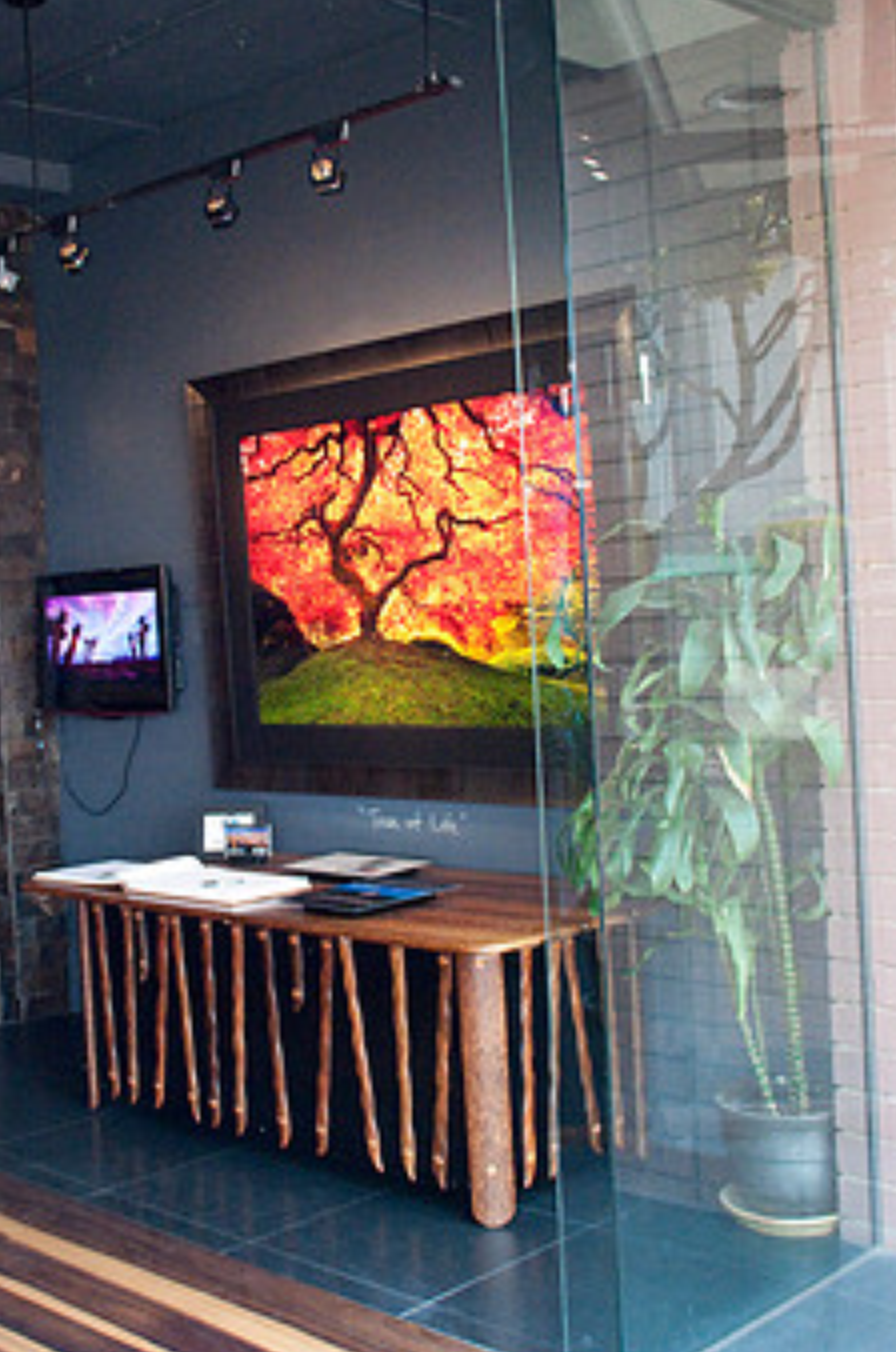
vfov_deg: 44.5
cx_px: 338
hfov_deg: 30.3
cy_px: 632
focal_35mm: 44
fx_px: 1649
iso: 3200
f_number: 3.8
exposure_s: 1/320
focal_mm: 22
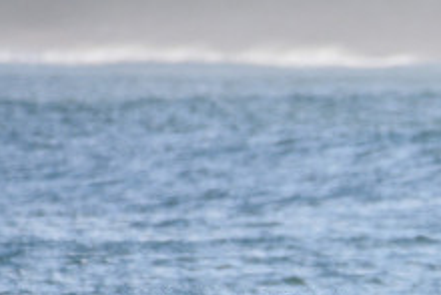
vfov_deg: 0.7
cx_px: 561
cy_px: 352
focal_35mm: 1981
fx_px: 24282
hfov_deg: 1.0
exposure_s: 1/2000
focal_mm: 500
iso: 400
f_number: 5.6
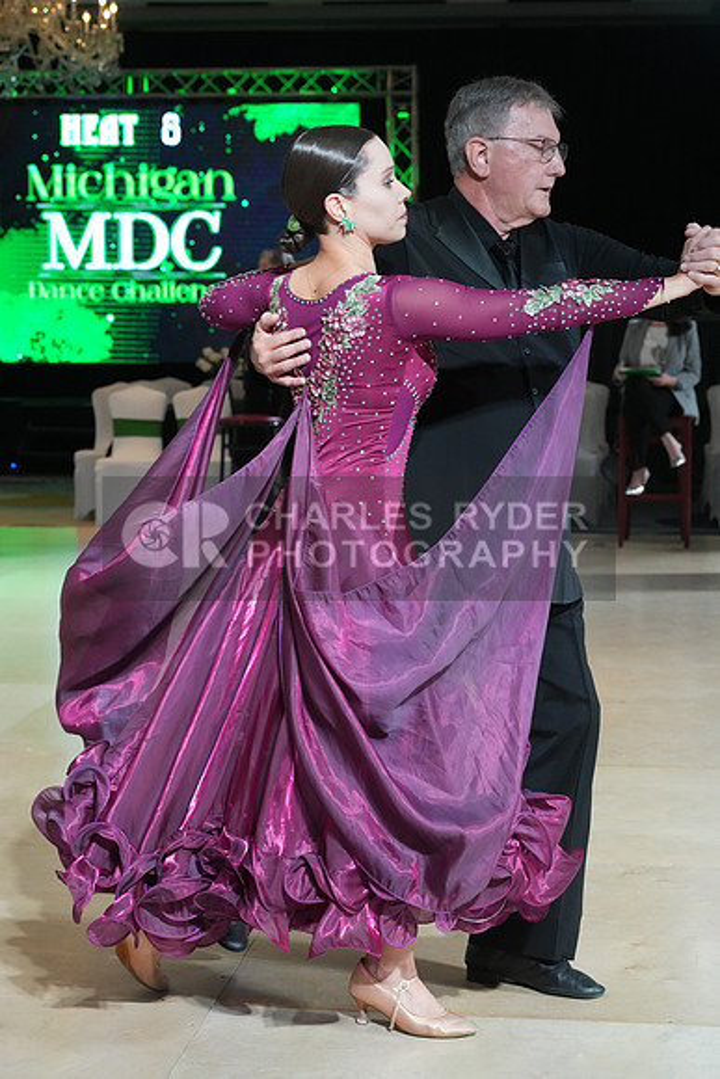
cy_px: 540
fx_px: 2099
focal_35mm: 70
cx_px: 360
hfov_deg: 19.5
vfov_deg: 28.8
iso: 4000
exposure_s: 1/320
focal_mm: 70
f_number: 6.3
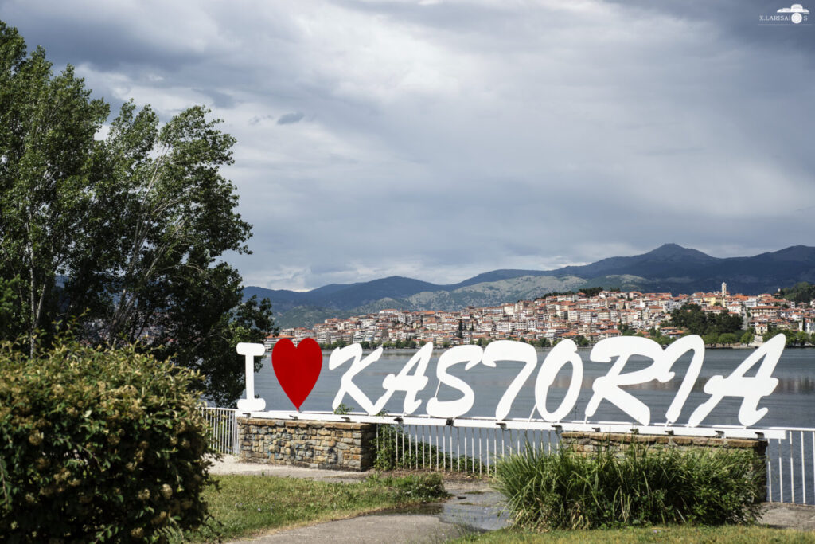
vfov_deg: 27.0
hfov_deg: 39.6
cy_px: 272
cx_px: 408
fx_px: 1132
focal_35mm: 50
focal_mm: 50
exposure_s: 1/500
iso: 100
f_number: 5
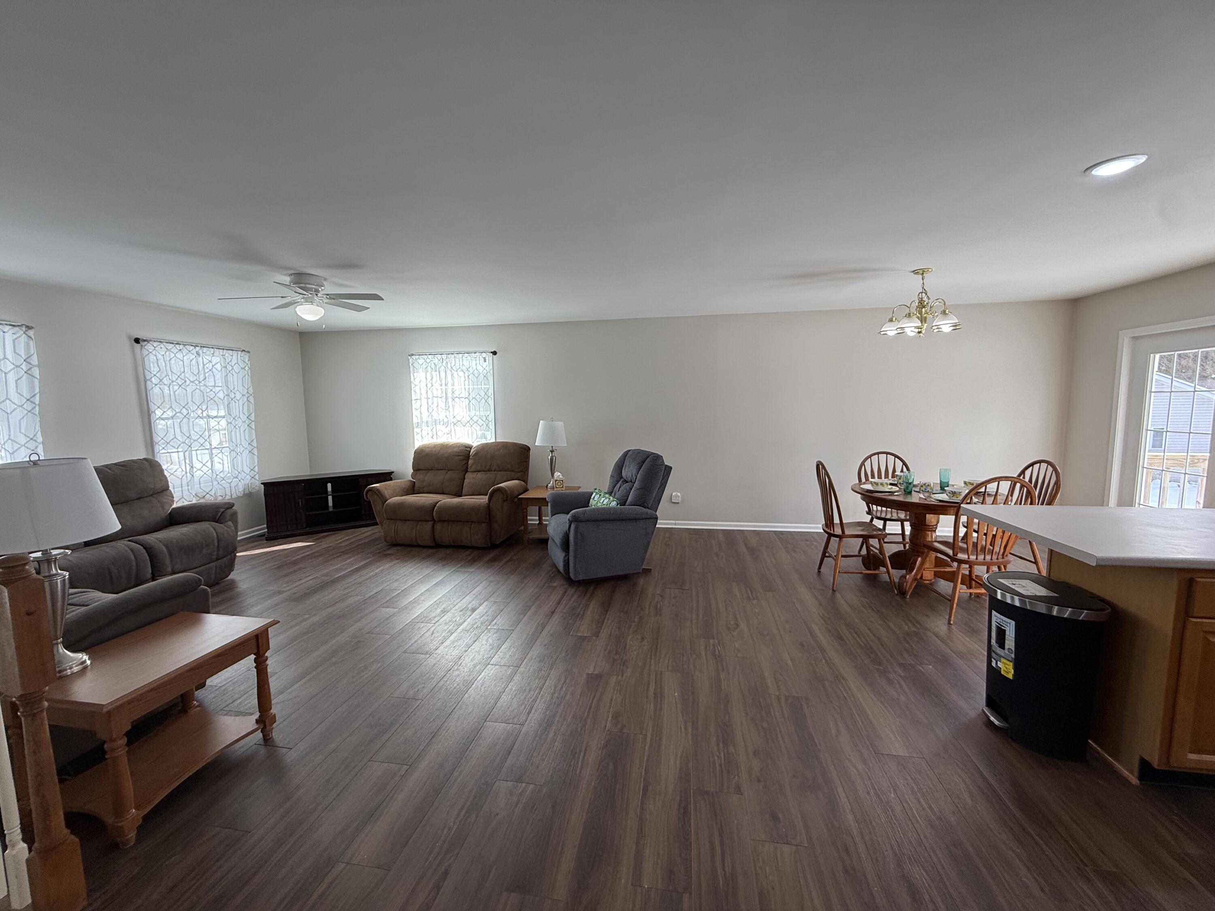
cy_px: 456
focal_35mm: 14
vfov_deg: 85.7
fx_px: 491
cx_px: 608
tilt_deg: -4.8
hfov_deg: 102.1
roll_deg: +1.0
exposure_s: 1/120
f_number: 2.2
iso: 64
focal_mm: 2.22
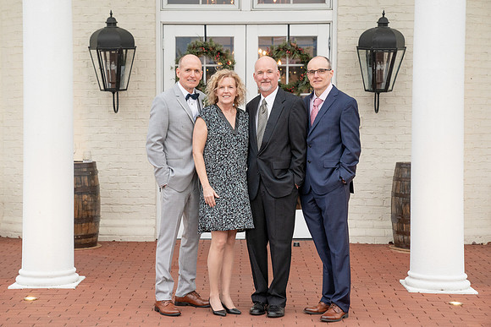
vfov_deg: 17.6
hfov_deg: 26.2
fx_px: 1056
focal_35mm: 77
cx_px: 223
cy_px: 163
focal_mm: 70
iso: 2000
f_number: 4
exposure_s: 1/200
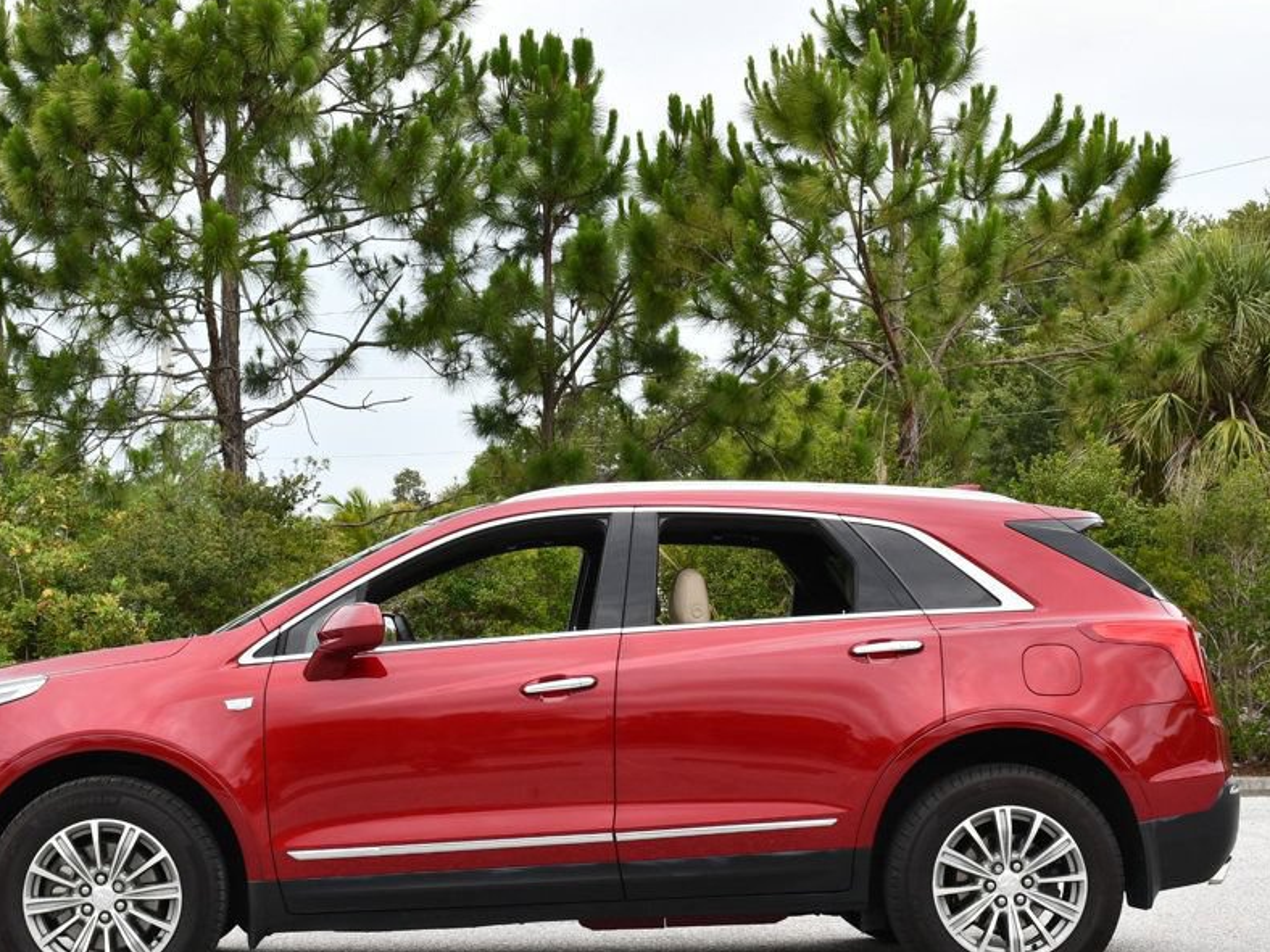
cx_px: 527
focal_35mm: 70
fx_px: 2568
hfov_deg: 27.7
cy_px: 538
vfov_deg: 21.0
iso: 200
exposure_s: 1/250
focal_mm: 28
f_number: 8
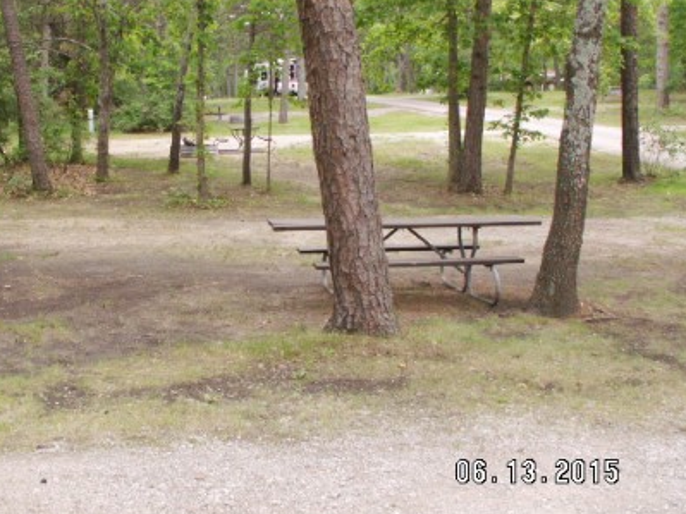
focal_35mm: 45
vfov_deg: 32.1
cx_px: 252
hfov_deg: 41.7
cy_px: 205
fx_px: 892
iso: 50
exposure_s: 1/100
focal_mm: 5.86
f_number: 4
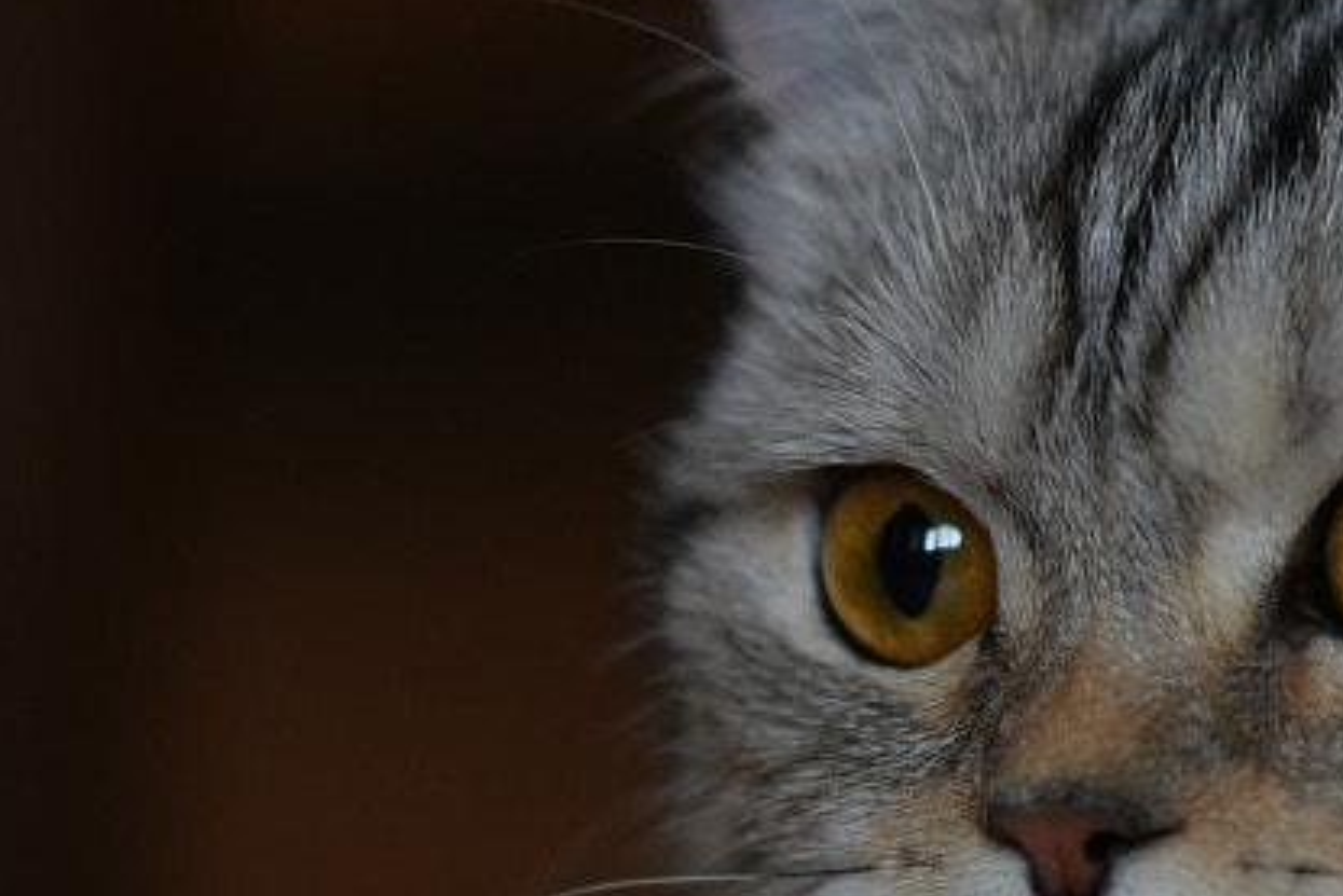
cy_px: 1333
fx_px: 15113
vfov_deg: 3.4
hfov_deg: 5.1
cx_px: 586
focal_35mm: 405
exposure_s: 1/400
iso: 1000
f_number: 2.2
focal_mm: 105
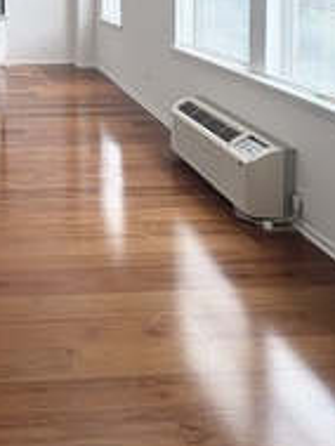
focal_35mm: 37
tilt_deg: -1.0
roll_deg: +0.3
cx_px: -20
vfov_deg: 41.7
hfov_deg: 34.3
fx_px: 477
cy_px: -24
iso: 64
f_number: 2.2
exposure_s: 1/172
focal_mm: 2.22
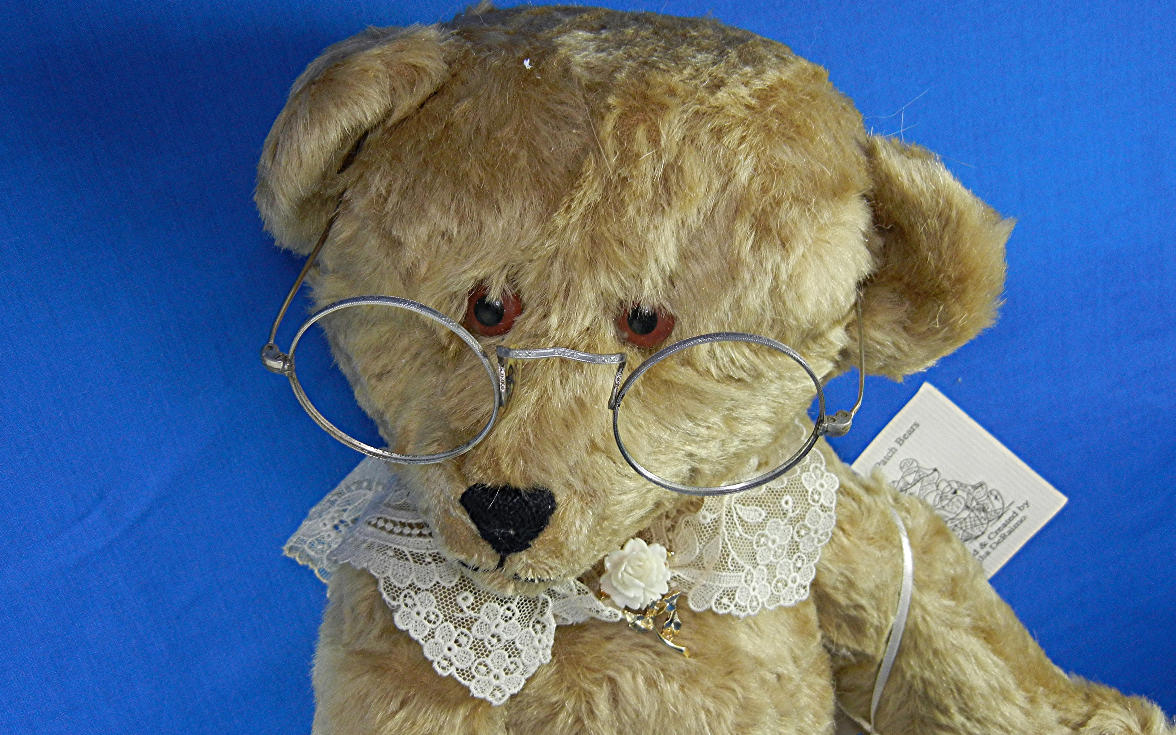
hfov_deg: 47.2
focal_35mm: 42
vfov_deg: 30.5
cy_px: 359
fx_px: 1346
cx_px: 591
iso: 224
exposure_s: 1/30
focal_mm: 7.1
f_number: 3.7
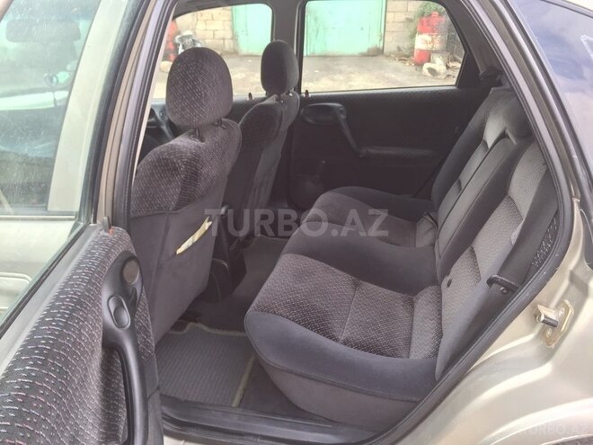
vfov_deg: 48.2
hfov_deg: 61.7
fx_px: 497
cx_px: 296
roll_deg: -1.9
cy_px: 222
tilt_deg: -23.7
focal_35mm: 29
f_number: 2.2
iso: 50
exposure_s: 1/100
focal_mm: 4.15
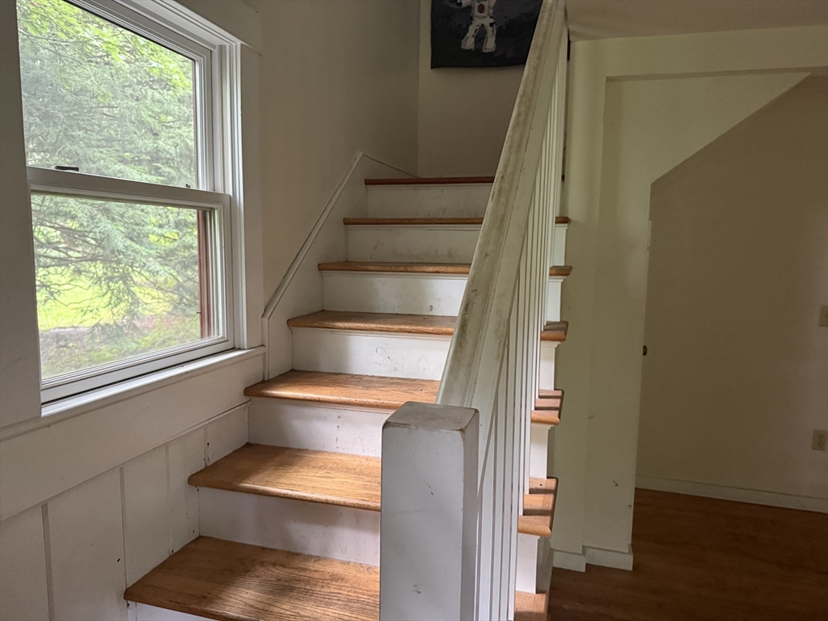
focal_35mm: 24
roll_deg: -0.1
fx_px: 574
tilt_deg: -5.6
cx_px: 414
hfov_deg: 71.6
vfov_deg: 56.8
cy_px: 310
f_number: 1.78
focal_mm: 6.76
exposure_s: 1/45
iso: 800
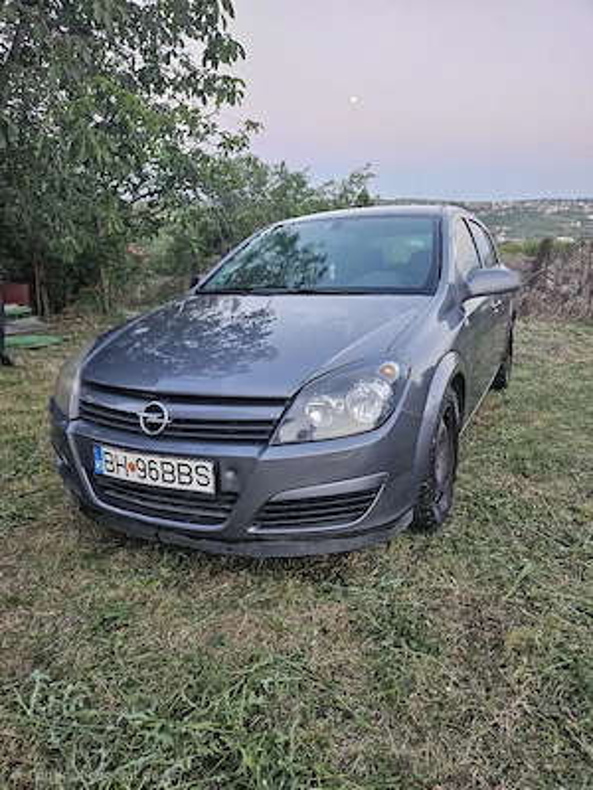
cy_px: 395
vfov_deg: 73.9
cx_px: 296
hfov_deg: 58.9
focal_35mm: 23
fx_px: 525
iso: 500
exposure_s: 1/101
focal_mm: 5.4
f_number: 1.8
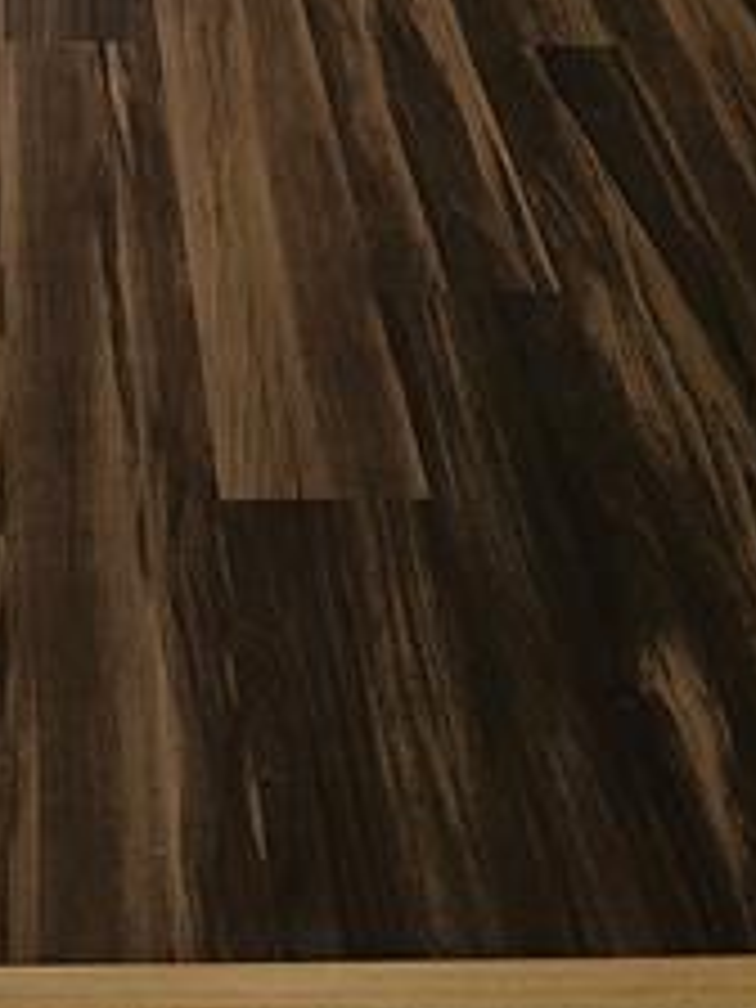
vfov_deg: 21.2
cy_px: -472
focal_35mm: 79
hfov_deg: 18.4
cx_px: 94
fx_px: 2300
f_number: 1.7
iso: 100
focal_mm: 6.3
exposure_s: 1/24
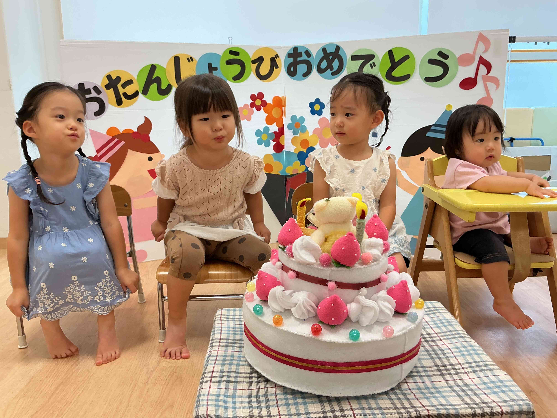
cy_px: 209
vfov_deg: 48.2
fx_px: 467
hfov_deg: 61.7
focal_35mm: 29
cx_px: 278
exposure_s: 1/120
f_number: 1.8
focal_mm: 3
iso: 32
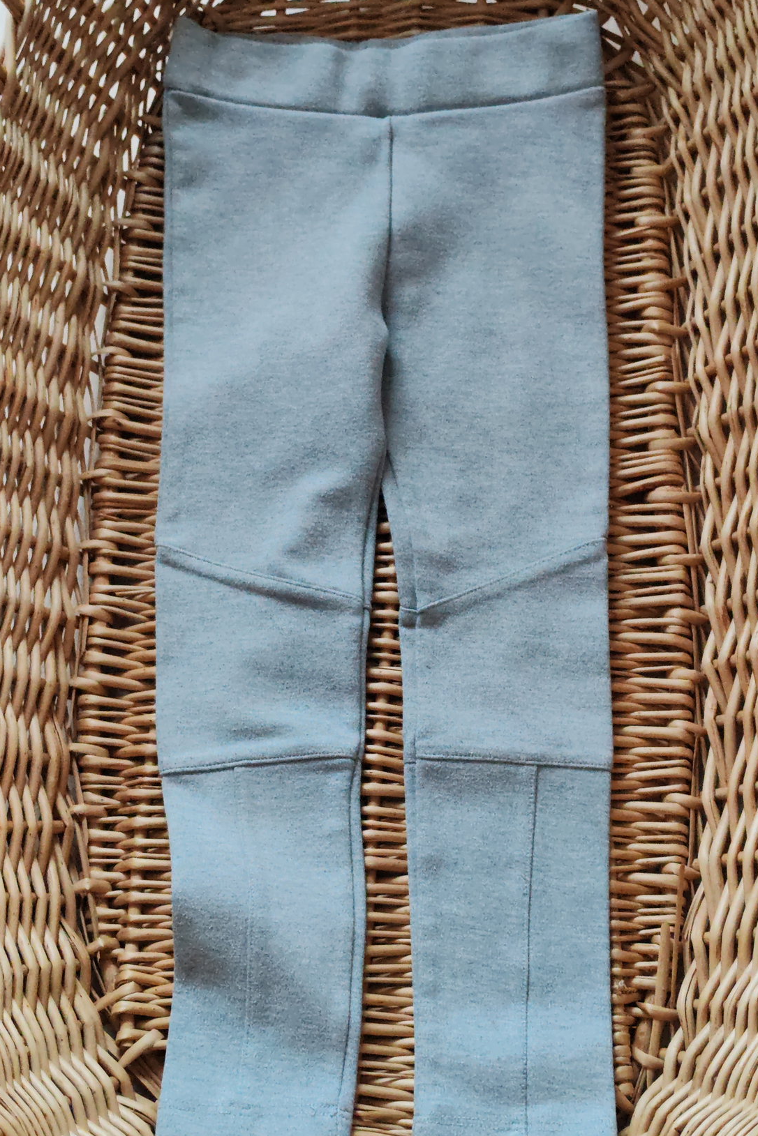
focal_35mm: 57
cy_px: 575
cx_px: 384
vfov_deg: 35.1
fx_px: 1800
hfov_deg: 23.8
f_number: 1.9
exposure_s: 1/50
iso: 2000
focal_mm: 6.12
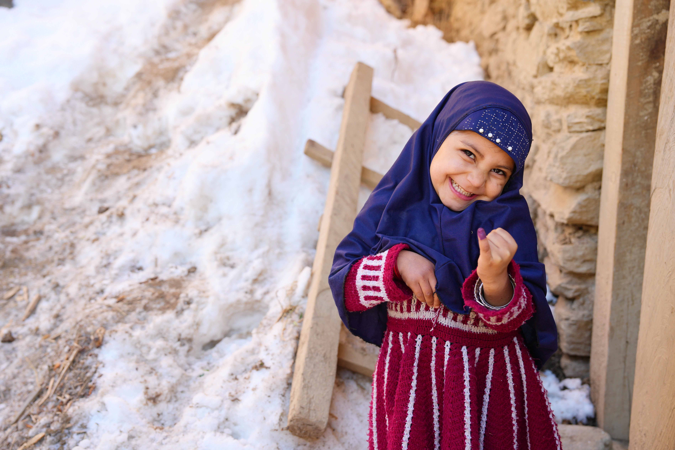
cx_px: 338
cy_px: 225
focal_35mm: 40
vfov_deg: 33.4
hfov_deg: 48.5
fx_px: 750
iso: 125
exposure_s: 1/160
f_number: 4
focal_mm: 40
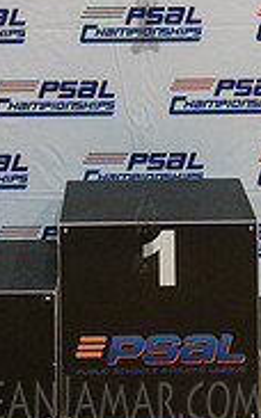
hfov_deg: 11.6
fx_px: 1289
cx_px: 144
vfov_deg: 18.1
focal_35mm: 113
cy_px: 13
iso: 6400
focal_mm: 35
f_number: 4
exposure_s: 1/400
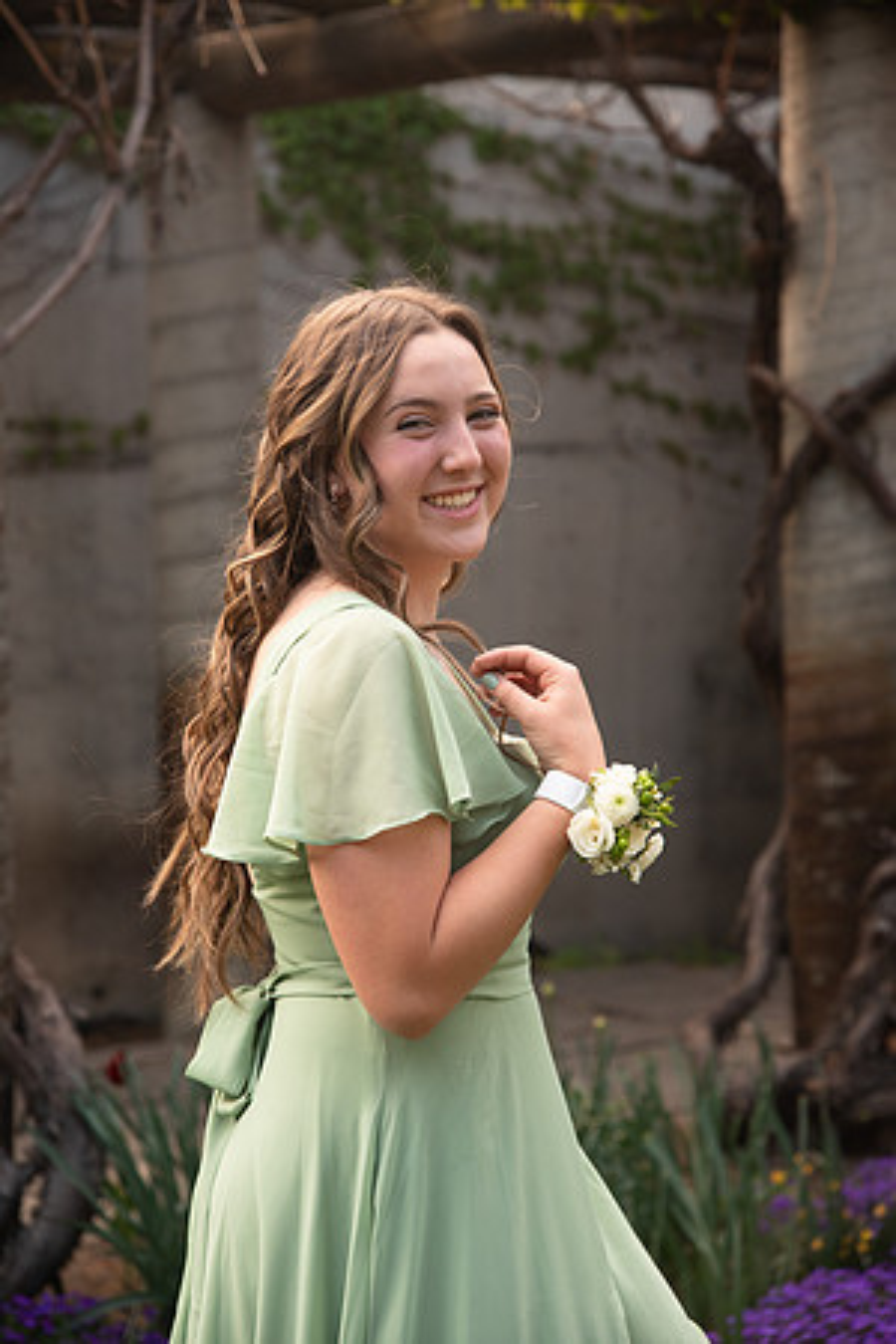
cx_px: 448
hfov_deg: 14.9
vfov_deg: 22.1
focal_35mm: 92
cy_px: 672
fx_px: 3434
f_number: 5
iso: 400
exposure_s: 1/125
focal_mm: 92
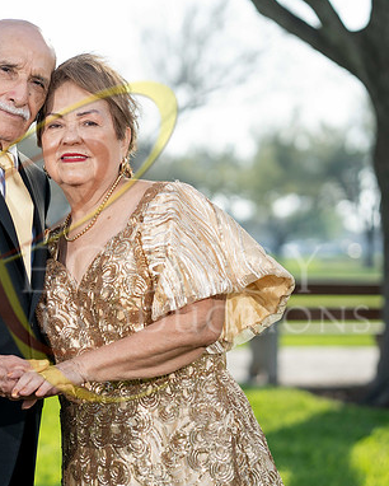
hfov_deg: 12.7
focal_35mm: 121
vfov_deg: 15.9
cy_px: 242
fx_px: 1740
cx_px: 76
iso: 200
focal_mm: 85
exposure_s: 1/1600
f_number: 2.8
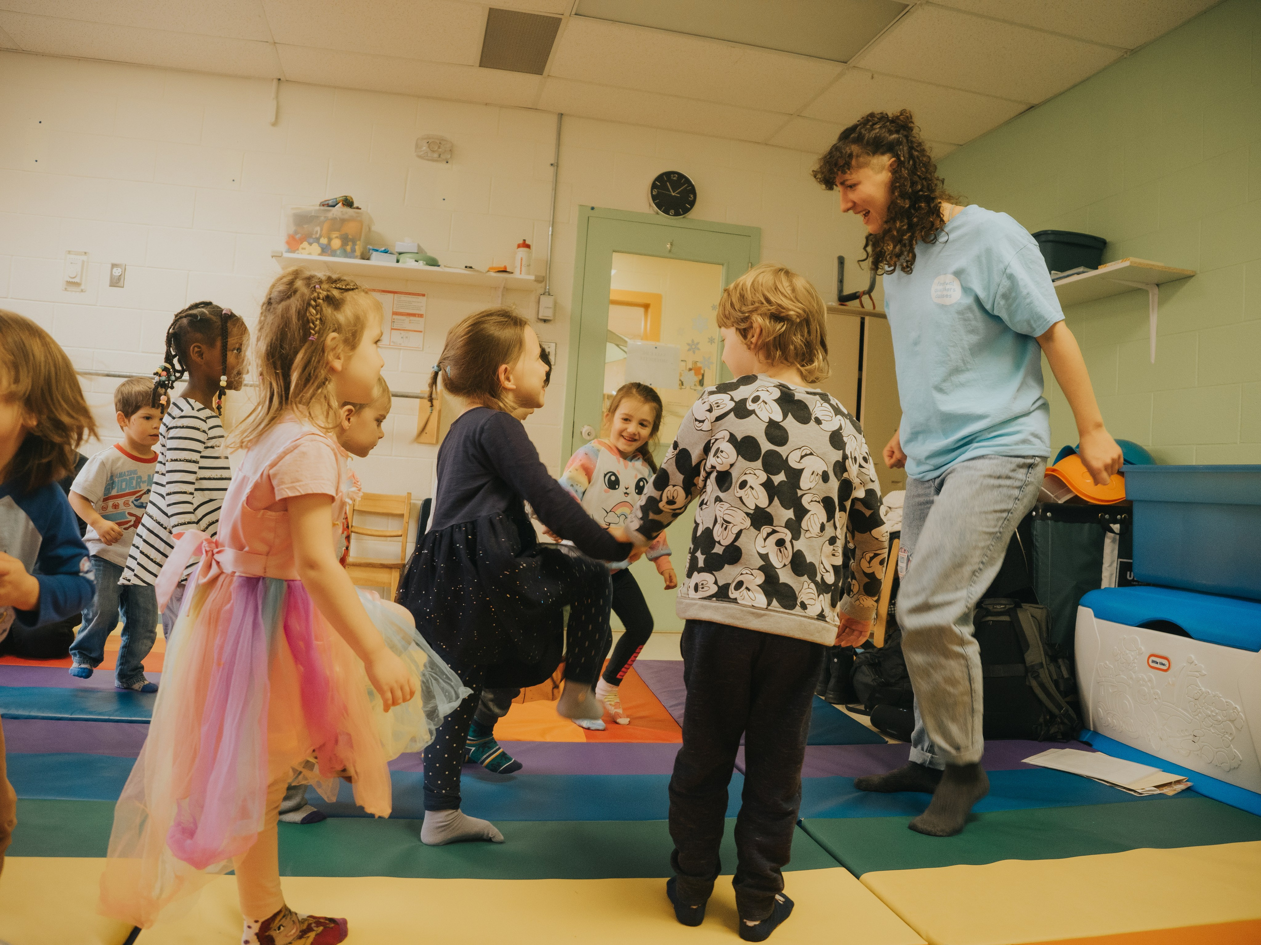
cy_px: 472
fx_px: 874
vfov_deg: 56.8
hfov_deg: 71.6
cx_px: 630
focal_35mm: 24
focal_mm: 12
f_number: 2.8
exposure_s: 1/200
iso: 800
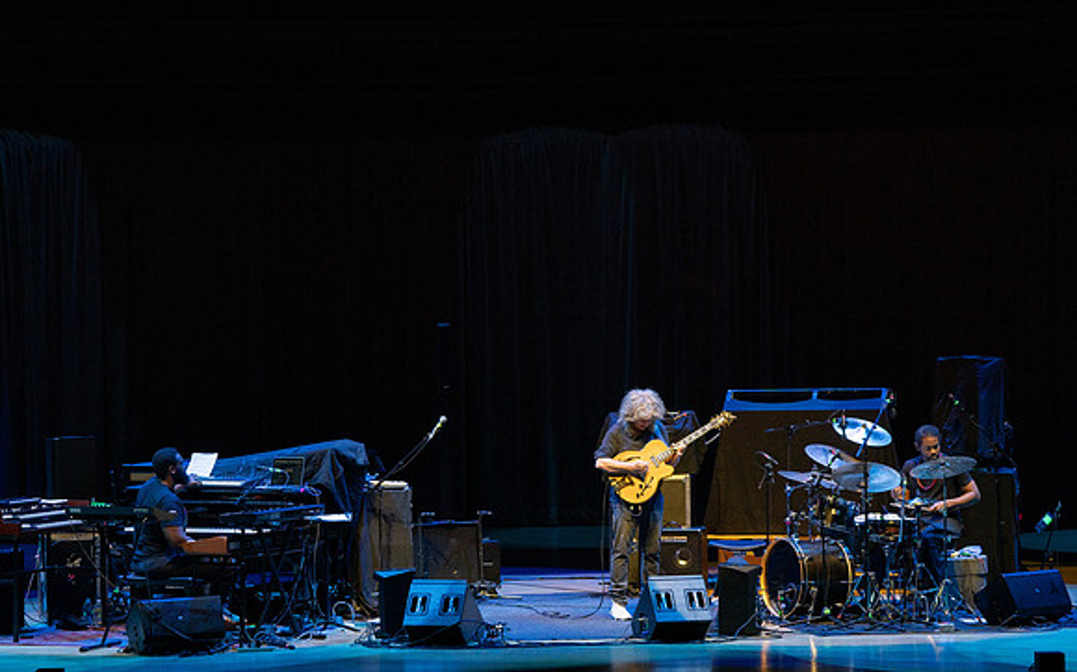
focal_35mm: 152
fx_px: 4464
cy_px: 380
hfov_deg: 13.8
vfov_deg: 8.6
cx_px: 570
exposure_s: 1/320
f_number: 7.1
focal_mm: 141
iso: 3200
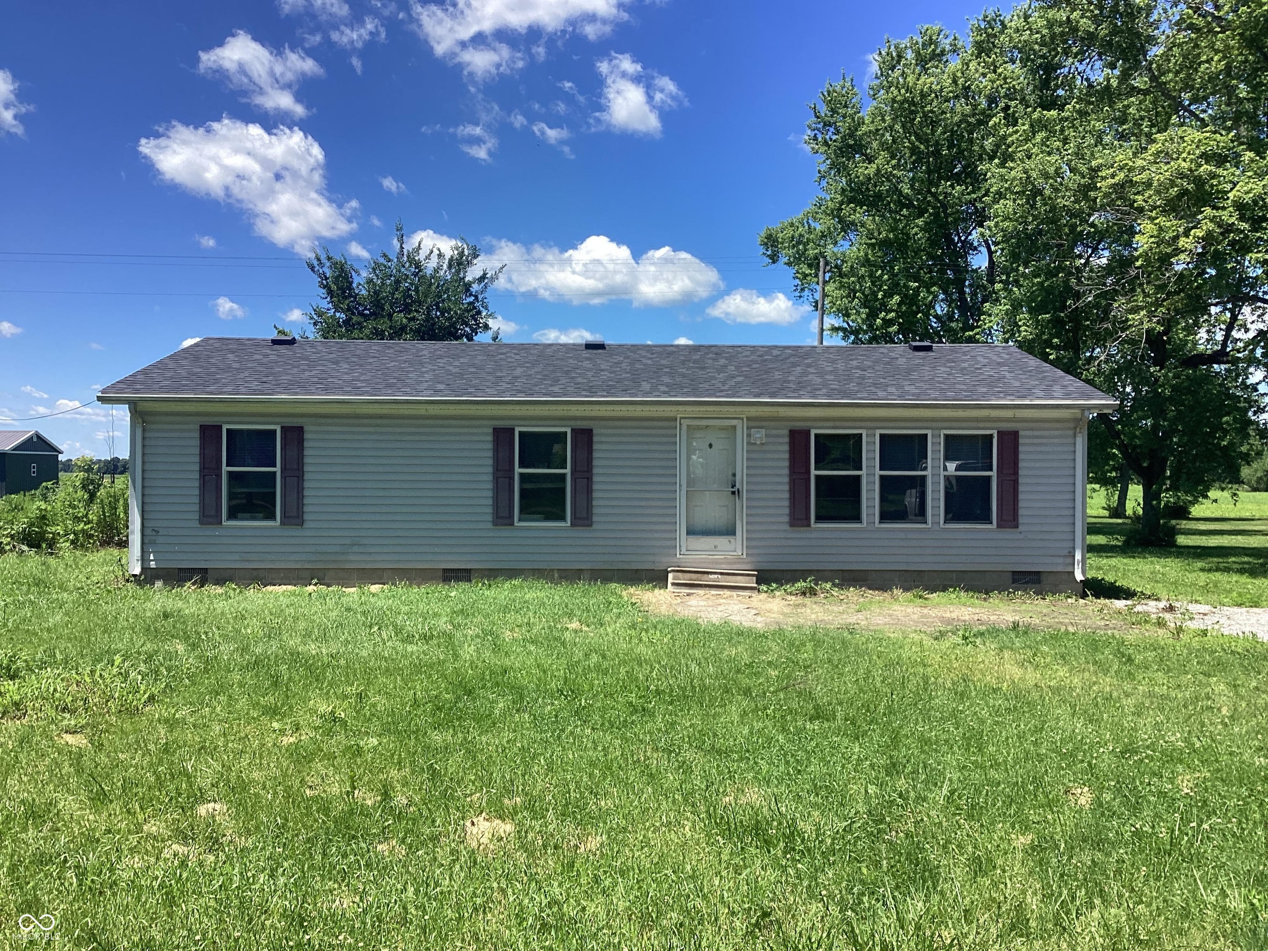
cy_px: 476
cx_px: 634
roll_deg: +0.4
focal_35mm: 31
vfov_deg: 45.4
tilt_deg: -1.5
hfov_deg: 58.4
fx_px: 1136
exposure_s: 1/994
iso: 25
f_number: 2.4
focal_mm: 3.3
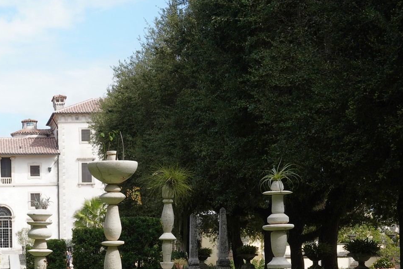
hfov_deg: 22.4
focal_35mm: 88
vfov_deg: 15.4
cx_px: 18
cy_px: 245
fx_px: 985
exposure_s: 1/100
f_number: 16
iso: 250
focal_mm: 42
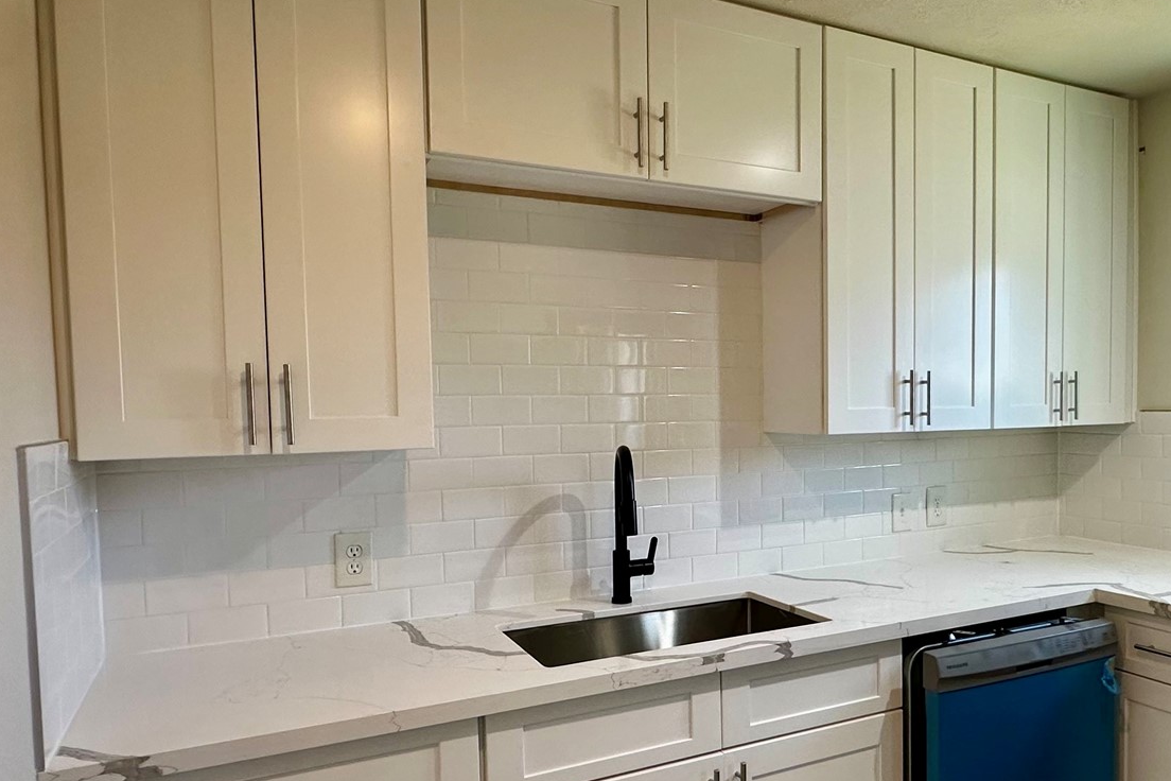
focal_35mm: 27
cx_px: 723
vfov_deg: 47.8
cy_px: 451
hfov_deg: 66.5
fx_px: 878
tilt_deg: -3.0
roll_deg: +1.1
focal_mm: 2.22
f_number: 2.2
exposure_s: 1/60
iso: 160
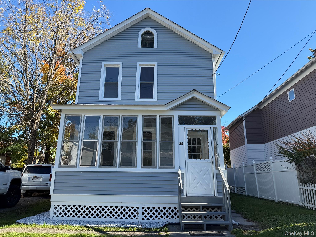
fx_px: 219
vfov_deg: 56.8
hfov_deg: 71.6
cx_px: 158
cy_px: 118
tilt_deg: +14.8
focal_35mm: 24
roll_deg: -0.5
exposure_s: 1/1553
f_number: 1.78
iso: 80
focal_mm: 6.76
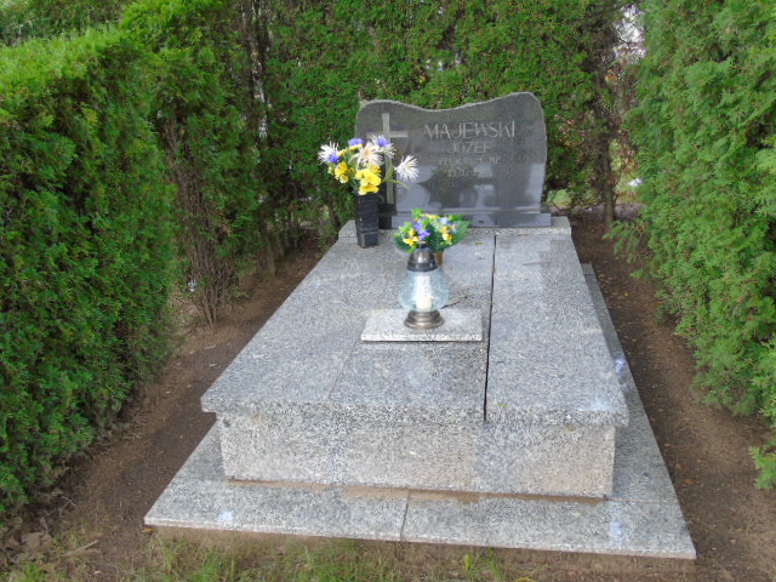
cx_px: 388
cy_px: 291
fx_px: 650
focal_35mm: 29
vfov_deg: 48.2
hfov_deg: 61.7
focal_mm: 5.2
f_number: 3.6
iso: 80
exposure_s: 1/60
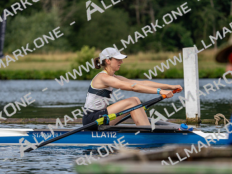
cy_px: 87
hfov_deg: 7.0
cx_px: 111
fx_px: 1902
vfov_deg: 5.2
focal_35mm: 284
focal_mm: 261
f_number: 5.6
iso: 320
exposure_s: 1/1600
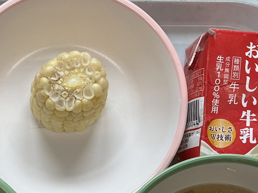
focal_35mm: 76
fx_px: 567
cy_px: 212
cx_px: 36
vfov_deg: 18.6
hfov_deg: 25.0
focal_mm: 3
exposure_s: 1/100
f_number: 1.8
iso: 32
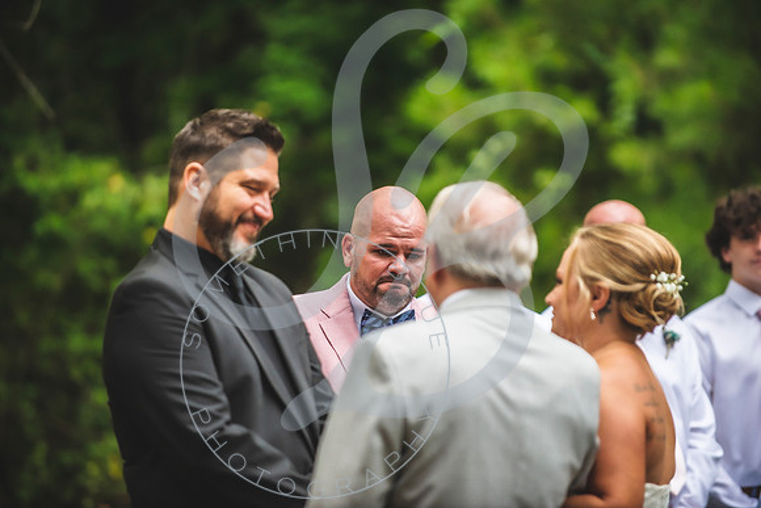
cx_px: 380
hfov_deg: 10.3
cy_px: 254
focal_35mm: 200
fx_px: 4229
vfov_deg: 6.9
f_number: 2.8
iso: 1000
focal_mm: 200
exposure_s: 1/640
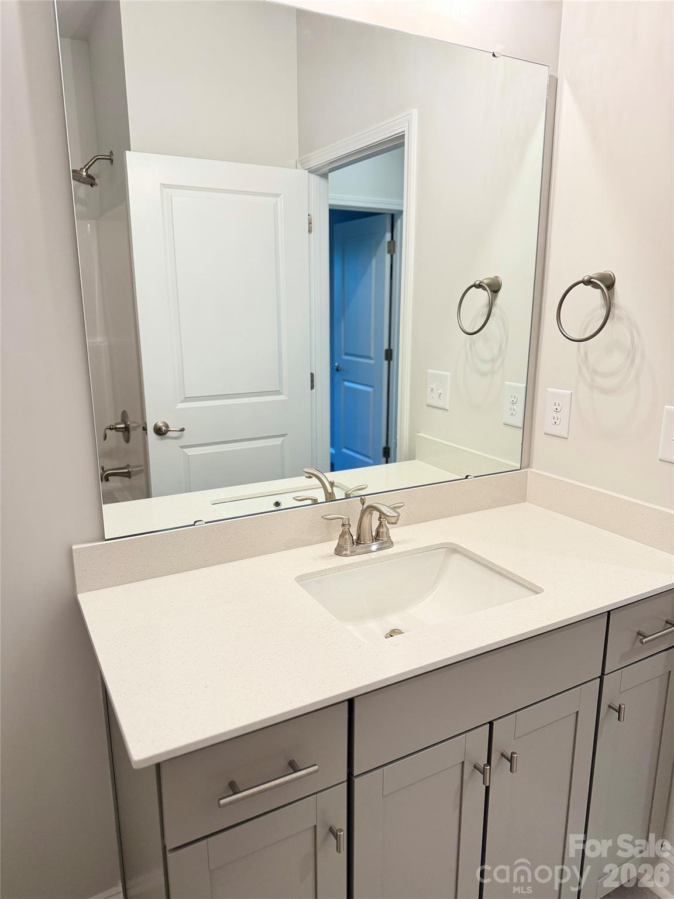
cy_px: 450
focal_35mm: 24
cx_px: 337
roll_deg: +0.2
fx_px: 623
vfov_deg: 71.6
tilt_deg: -13.6
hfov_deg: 56.8
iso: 200
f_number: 1.78
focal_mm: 6.76
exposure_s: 1/120
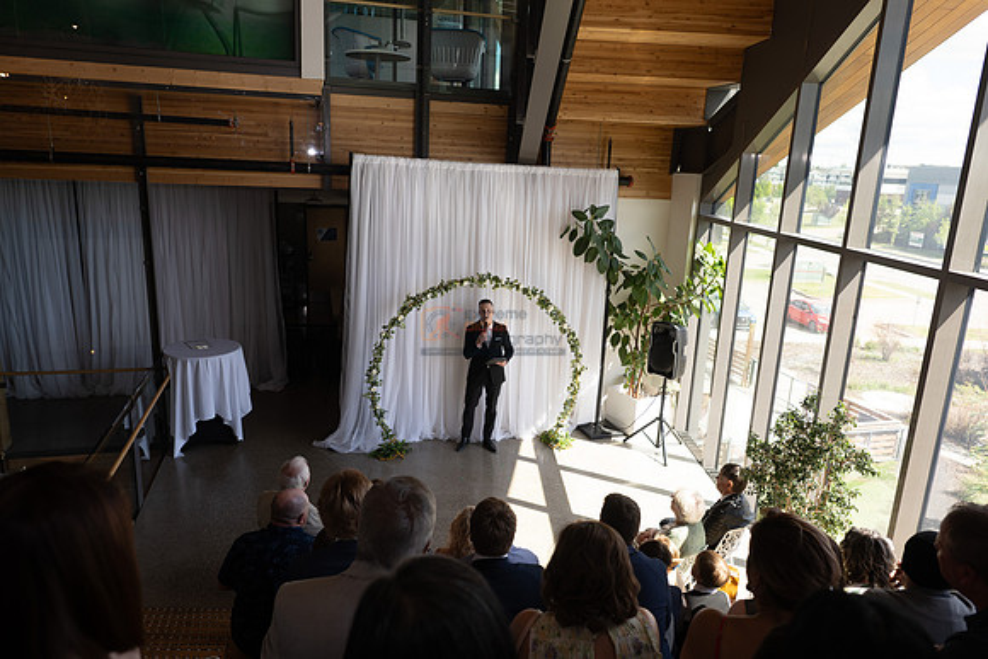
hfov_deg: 73.7
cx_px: 494
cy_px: 330
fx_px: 659
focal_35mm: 24
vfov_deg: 53.2
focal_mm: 24
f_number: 3.5
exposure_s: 1/125
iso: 100
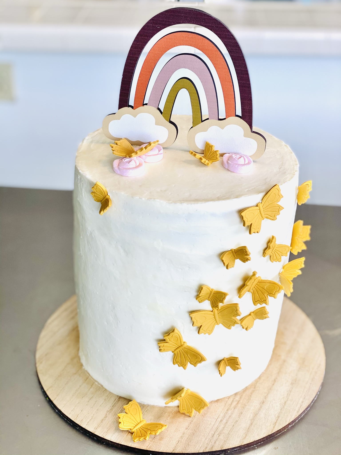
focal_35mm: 52
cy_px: 228
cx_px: 170
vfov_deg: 36.8
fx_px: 683
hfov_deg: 28.0
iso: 32
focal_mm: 6
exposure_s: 1/120
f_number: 2
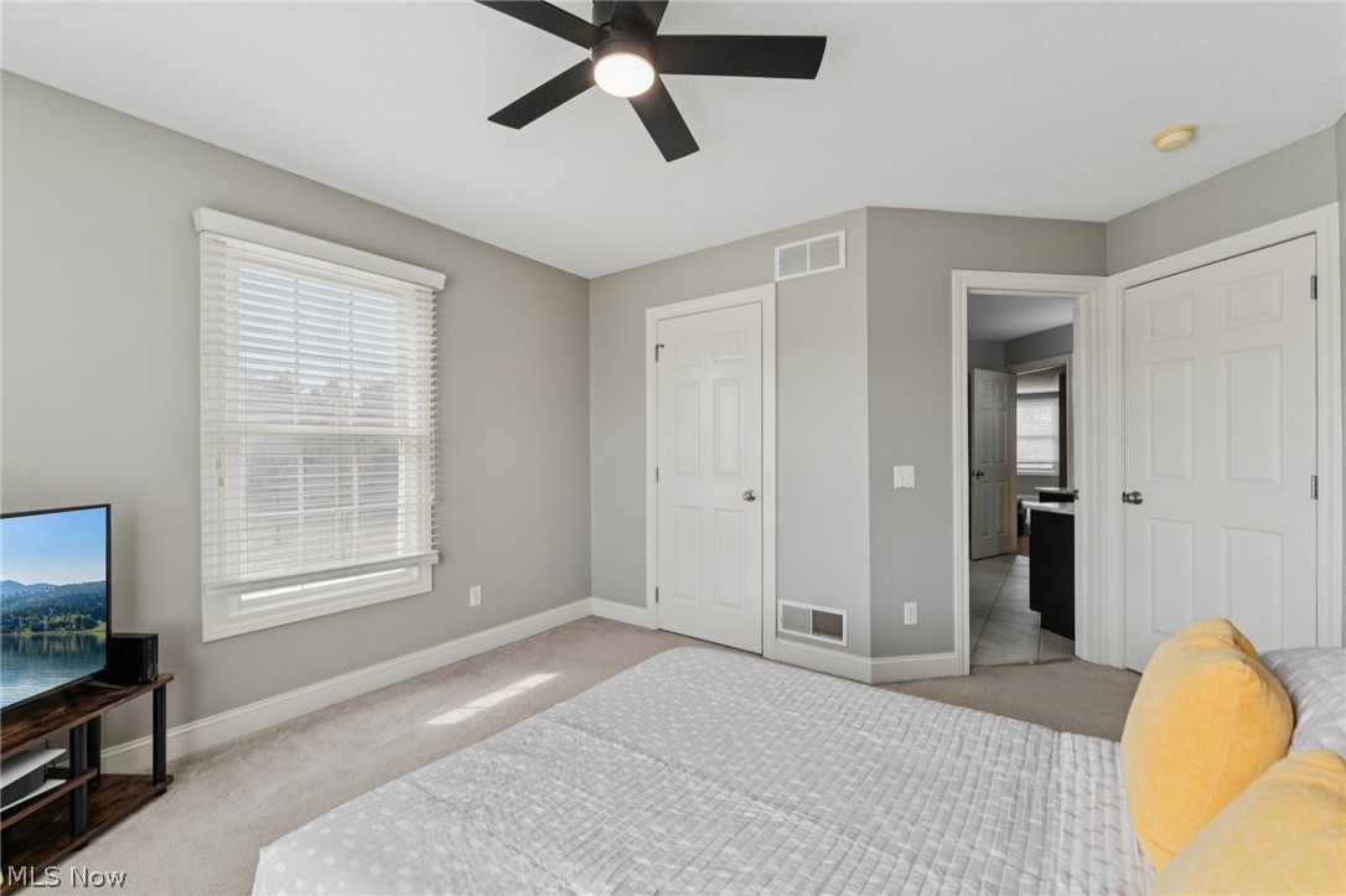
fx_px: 523
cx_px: 673
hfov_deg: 104.3
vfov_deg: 81.2
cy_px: 448
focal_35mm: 14
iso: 200
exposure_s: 1/80
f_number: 5.6
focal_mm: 14
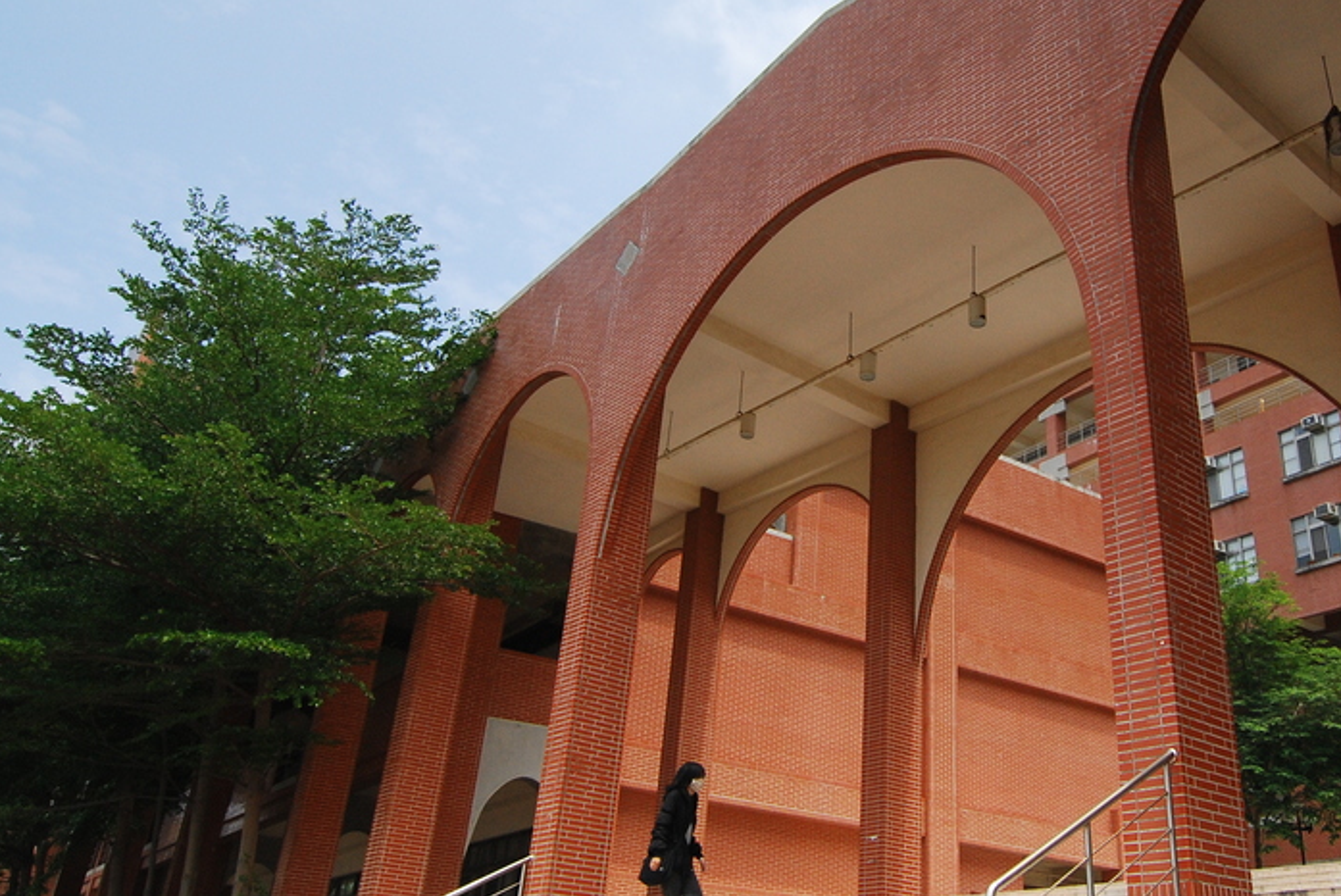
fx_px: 1156
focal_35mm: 31
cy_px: 384
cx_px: 860
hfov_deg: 59.3
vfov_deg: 42.3
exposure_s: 1/400
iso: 400
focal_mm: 12
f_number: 6.3
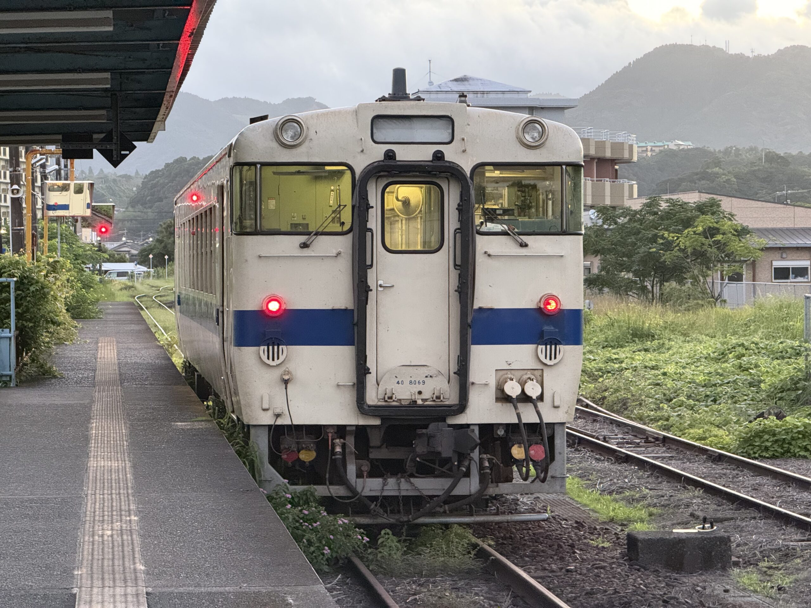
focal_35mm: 120
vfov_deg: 12.3
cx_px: 406
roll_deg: +0.3
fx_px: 2811
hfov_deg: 16.4
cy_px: 304
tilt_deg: -0.6
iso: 640
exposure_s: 1/60
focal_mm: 15.66
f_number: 2.8
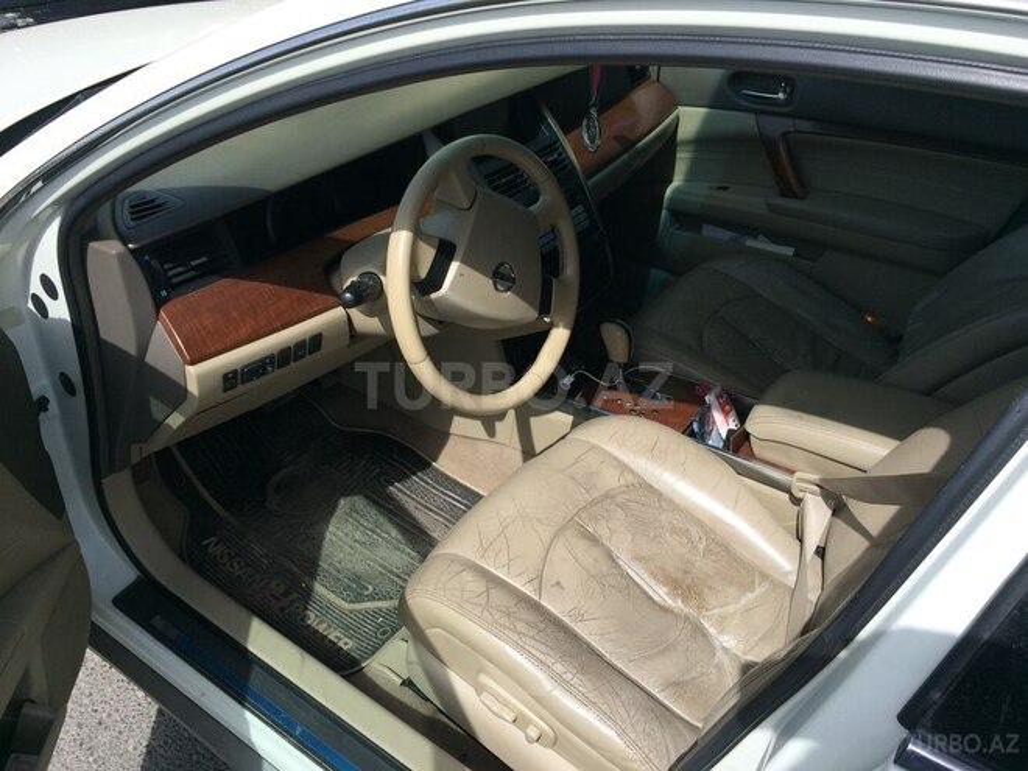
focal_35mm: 29
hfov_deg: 61.7
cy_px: 386
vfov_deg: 48.2
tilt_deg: -37.2
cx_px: 514
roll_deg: -4.1
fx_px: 861
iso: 32
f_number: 2.2
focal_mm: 4.15
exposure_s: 1/1414
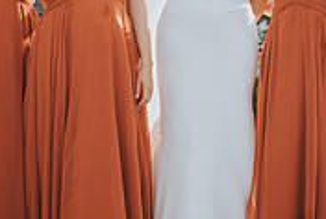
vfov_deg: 10.6
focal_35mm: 128
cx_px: 230
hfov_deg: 15.9
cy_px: -48
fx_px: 1161
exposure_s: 1/640
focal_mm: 35
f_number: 2
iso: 64
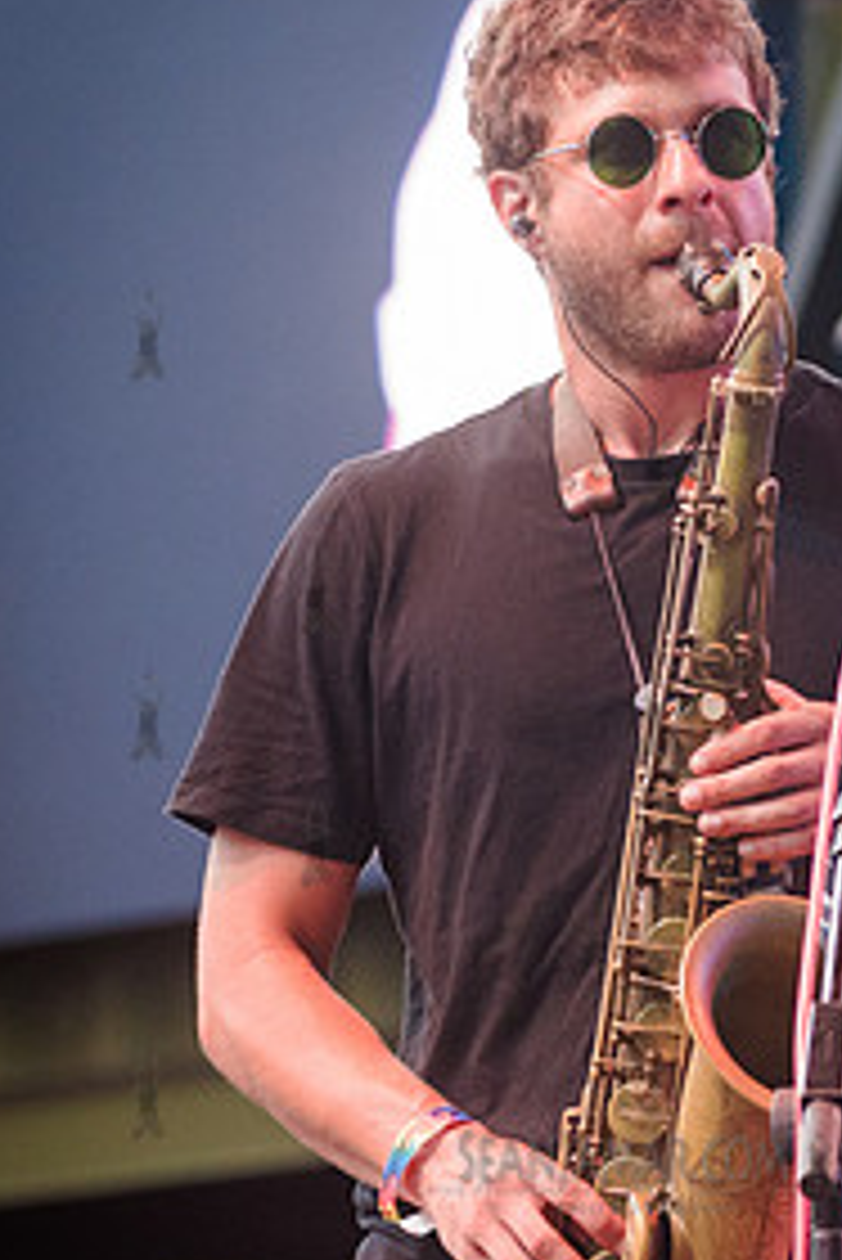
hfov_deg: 3.5
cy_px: 663
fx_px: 13840
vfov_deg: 5.2
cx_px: 633
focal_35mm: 395
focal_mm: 145
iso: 2000
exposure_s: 1/320
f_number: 4
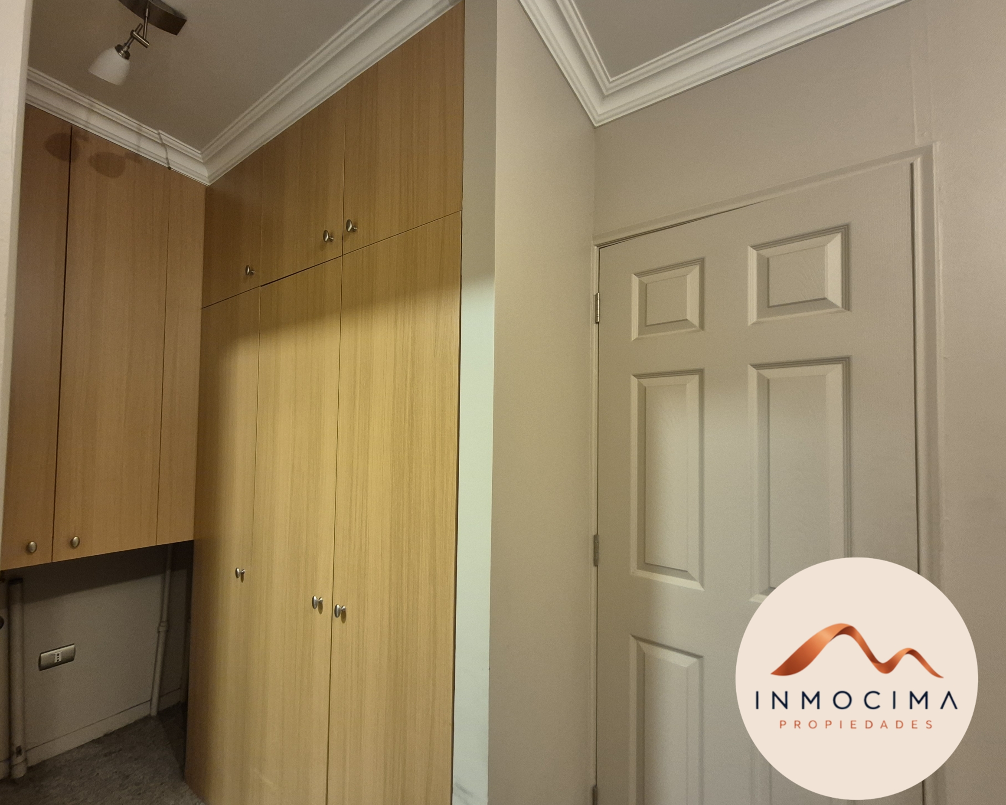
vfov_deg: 88.0
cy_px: 415
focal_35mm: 14
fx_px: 417
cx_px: 457
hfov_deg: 100.4
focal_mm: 1.74
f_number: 2.2
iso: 400
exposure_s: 1/33
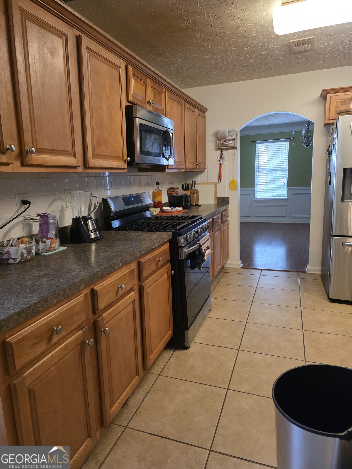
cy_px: 234
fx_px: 312
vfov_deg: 73.9
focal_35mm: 23
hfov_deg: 58.9
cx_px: 176
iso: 1000
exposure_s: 1/120
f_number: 1.7
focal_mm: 6.3
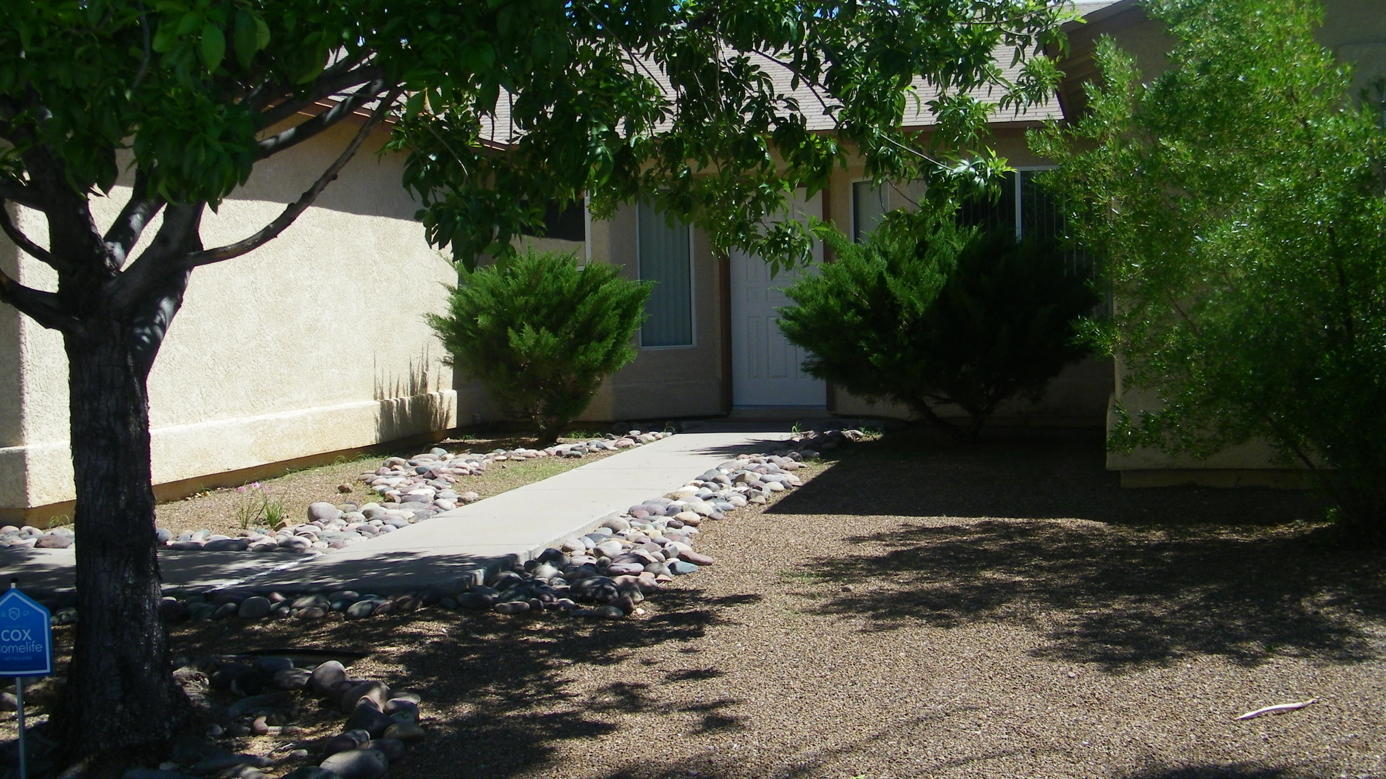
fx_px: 1654
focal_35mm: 45
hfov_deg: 45.5
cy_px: 322
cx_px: 691
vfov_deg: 26.5
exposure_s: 1/125
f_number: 7.6
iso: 80
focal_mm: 7.3
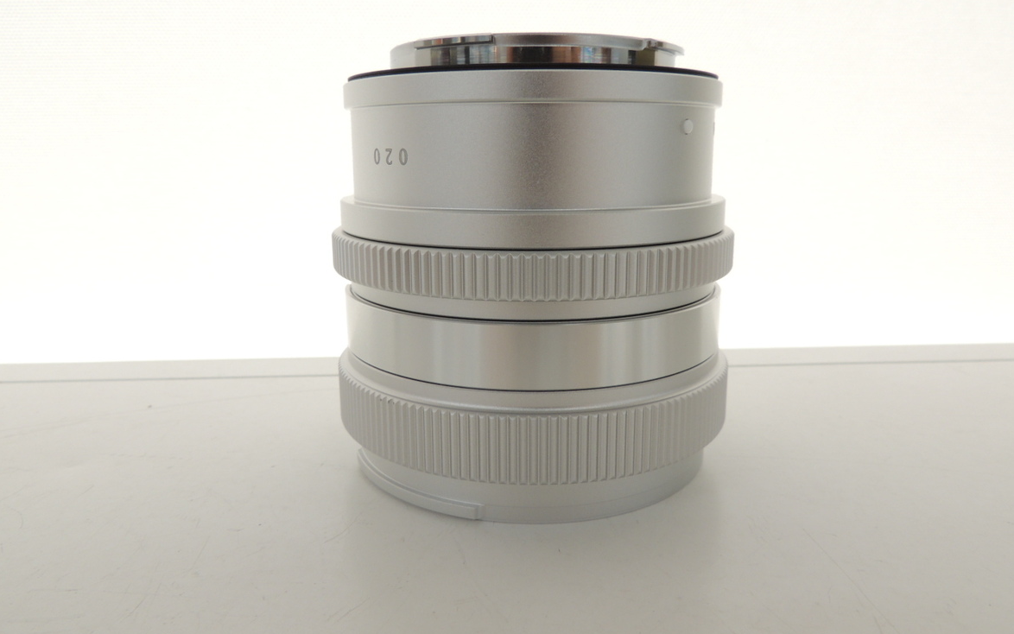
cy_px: 281
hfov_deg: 70.4
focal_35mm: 26
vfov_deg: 47.5
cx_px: 513
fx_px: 719
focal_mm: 4.3
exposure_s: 1/30
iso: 140
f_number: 4.7
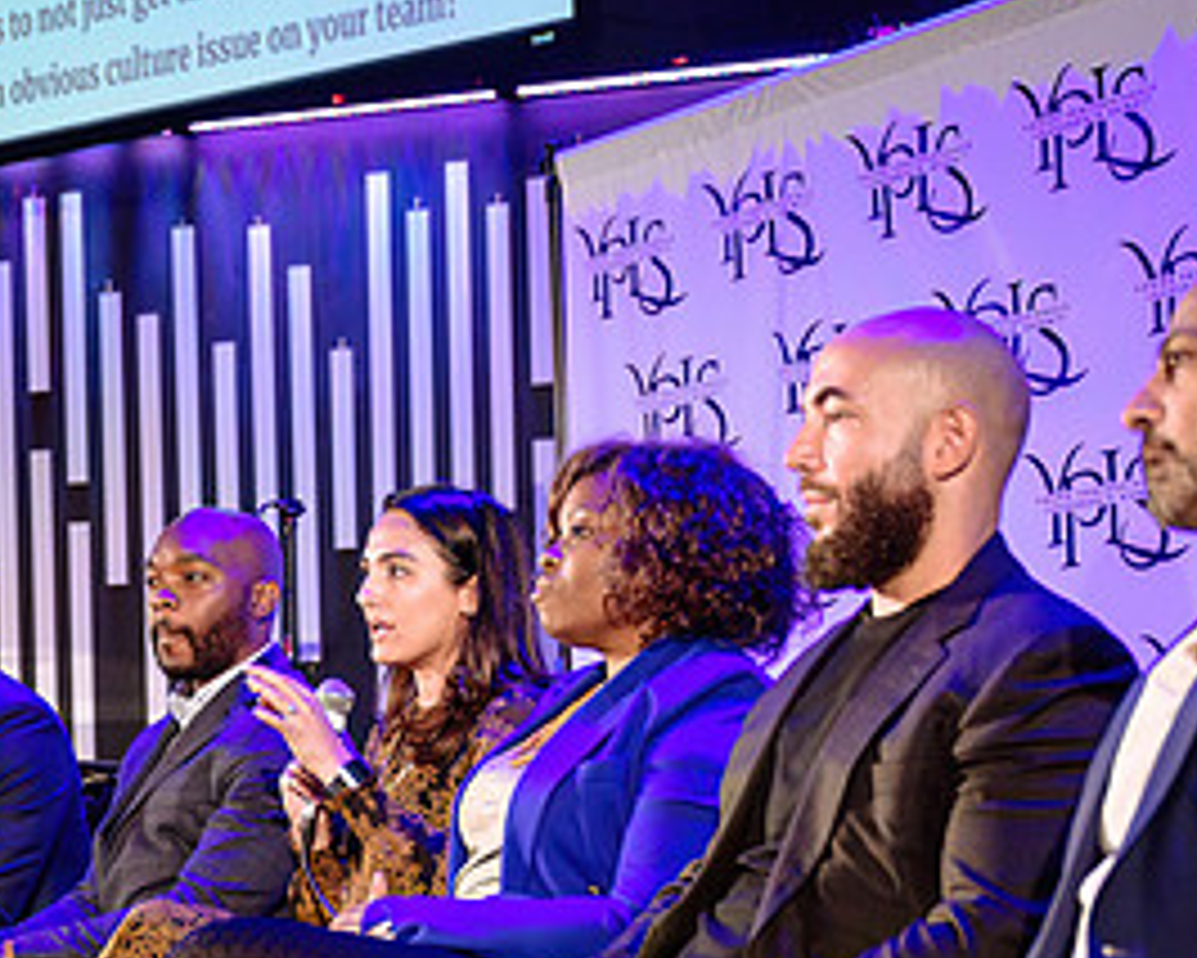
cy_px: 760
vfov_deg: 17.1
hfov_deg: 21.3
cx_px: 286
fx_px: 3154
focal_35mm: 89
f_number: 2.8
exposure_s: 1/250
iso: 1250
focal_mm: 37
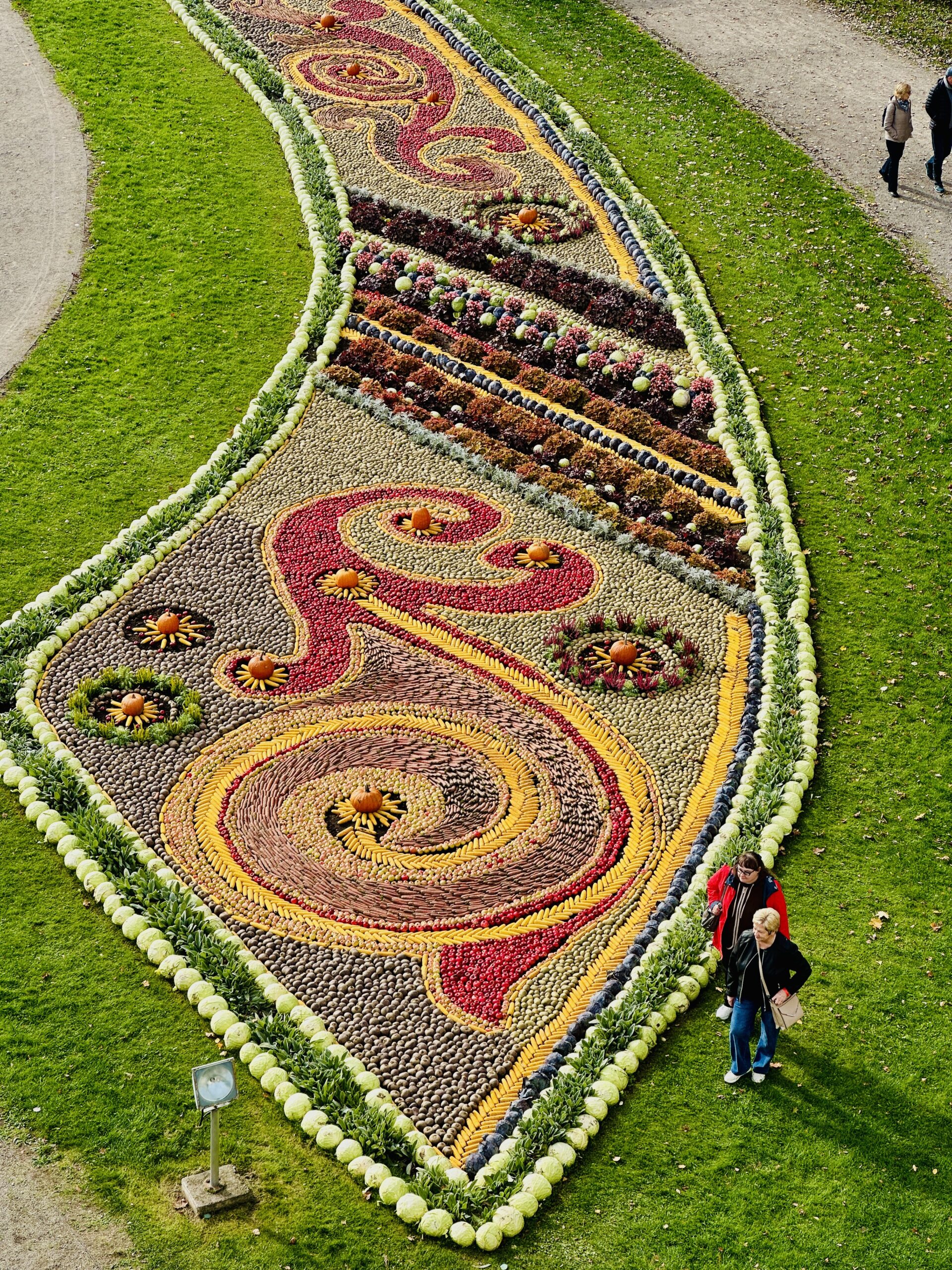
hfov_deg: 19.1
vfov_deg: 25.3
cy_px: 635
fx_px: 2824
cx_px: 476
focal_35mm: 77
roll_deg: -2.4
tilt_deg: -28.9
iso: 32
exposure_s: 1/392
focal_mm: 9
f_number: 2.8
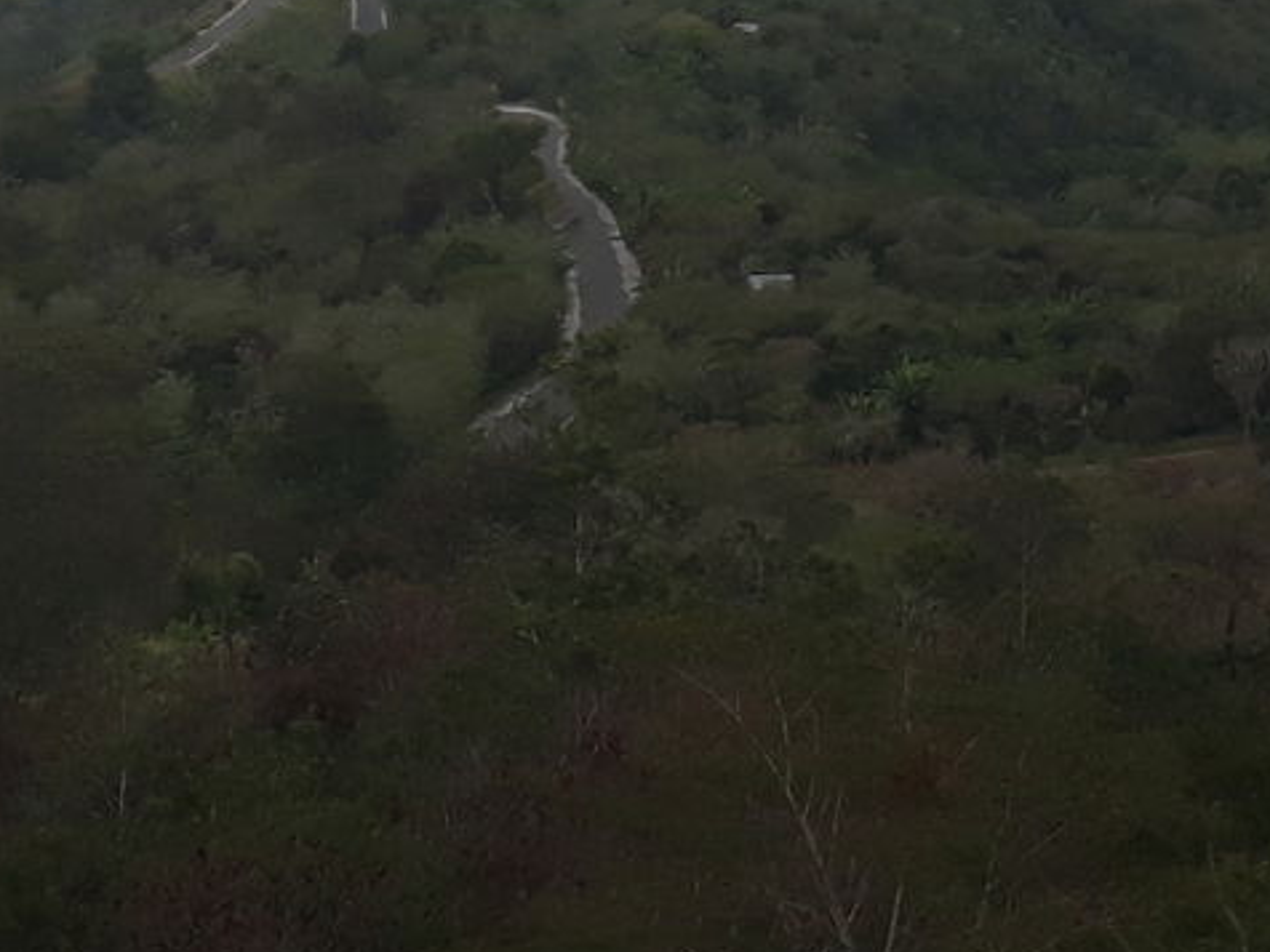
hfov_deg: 17.8
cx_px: 1086
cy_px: -675
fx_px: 3999
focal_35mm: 109
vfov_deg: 12.6
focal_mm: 3.6
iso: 40
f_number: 1.9
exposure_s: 1/463
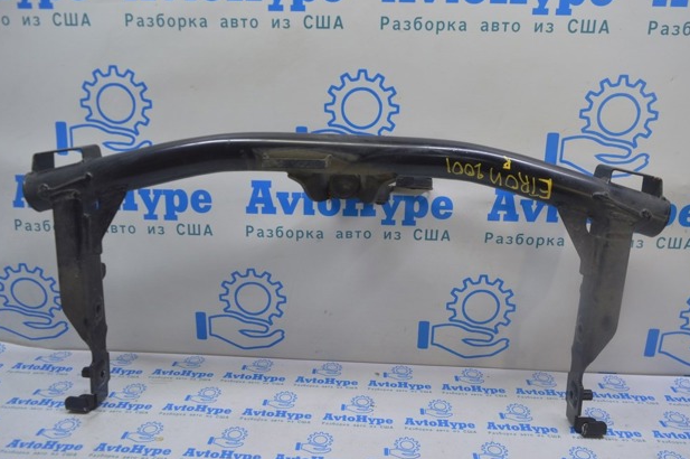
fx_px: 536
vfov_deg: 46.3
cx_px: 342
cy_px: 232
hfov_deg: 65.5
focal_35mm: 28
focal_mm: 18
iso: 400
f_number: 5.6
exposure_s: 1/30
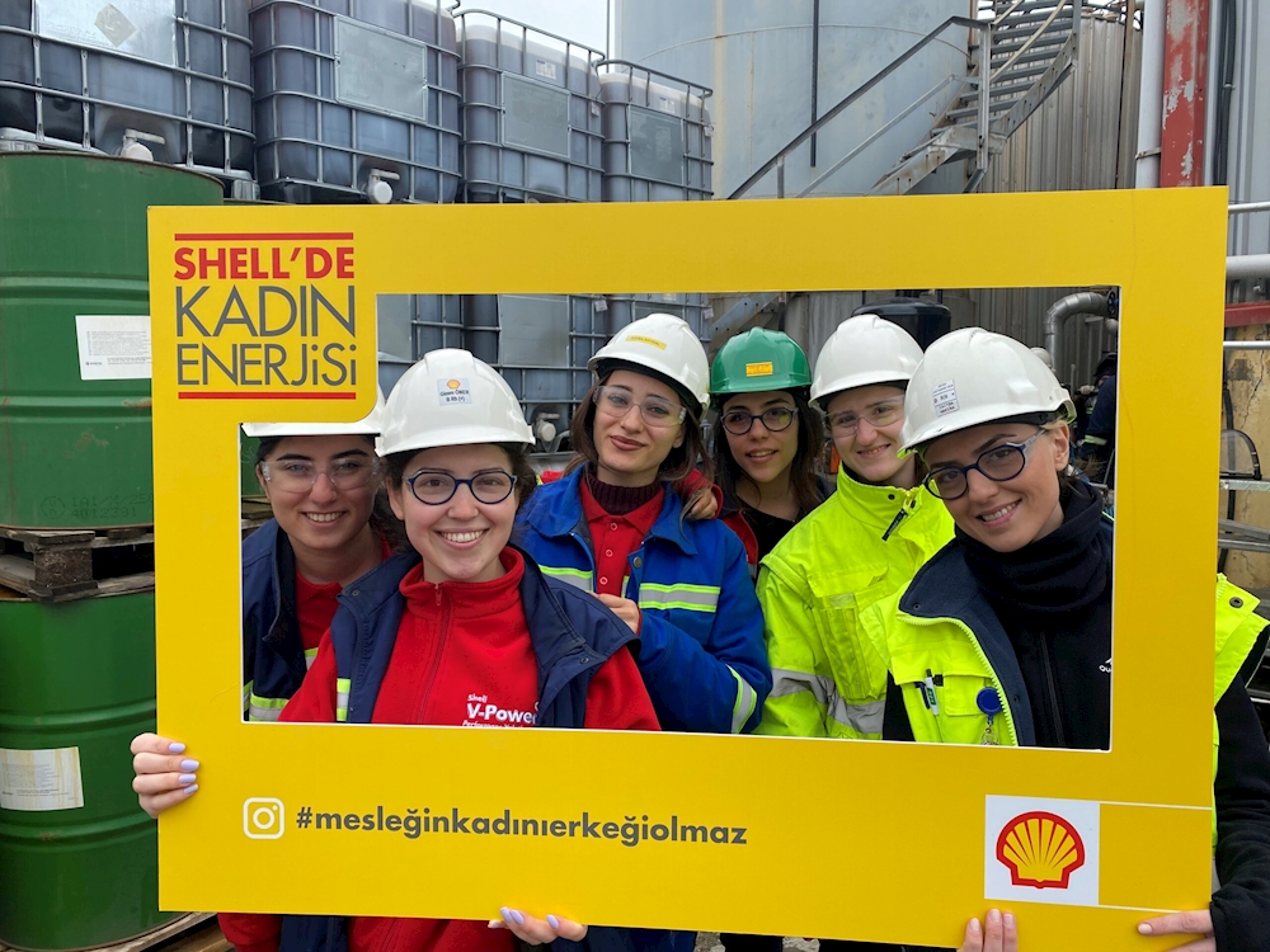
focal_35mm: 26
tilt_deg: -6.3
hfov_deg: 67.3
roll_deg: +0.5
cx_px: 635
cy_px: 476
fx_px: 954
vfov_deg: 53.1
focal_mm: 4.25
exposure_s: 1/686
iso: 32
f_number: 1.8
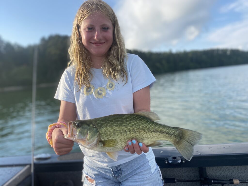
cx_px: 124
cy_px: 93
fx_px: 186
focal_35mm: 26
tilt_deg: -4.7
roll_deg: +0.2
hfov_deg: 67.3
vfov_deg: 53.1
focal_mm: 4.25
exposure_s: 1/1754
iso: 32
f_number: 1.8
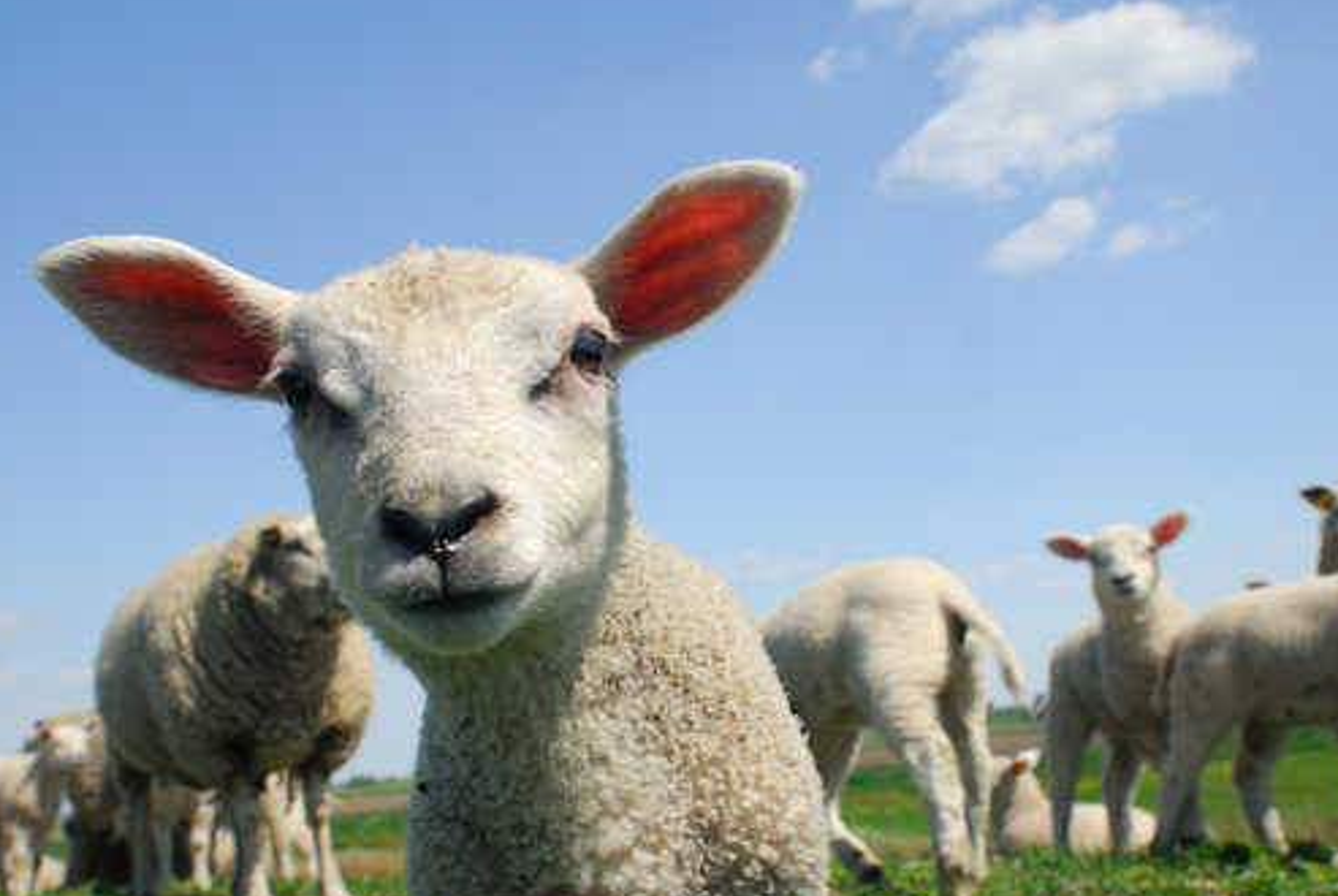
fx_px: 1526
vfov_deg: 32.6
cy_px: 535
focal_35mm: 41
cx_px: 673
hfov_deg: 47.4
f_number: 7.1
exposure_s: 1/250
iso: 200
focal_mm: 22
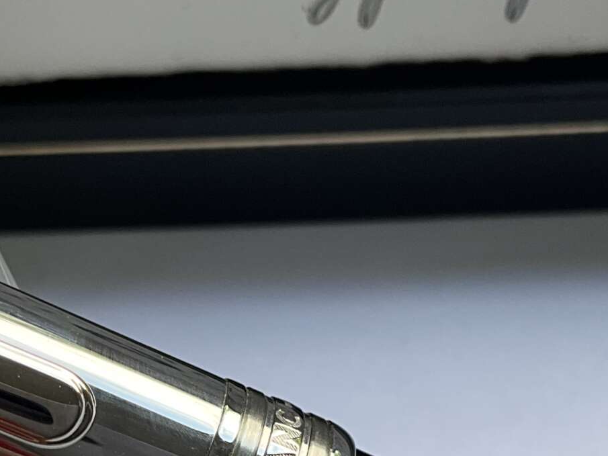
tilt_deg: -62.5
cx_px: 376
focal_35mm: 82
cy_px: 521
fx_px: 1440
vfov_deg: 17.3
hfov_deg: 23.8
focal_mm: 3
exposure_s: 1/122
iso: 25
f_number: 1.8
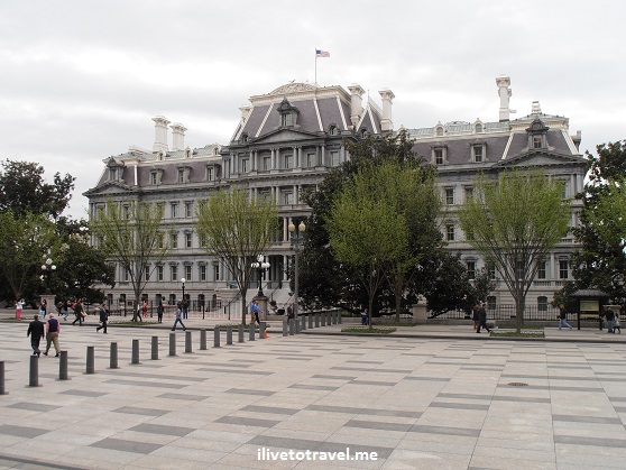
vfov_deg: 38.7
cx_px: 313
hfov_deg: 50.1
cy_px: 235
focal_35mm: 37
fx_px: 669
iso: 80
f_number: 9.9
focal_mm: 6.61
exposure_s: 1/80
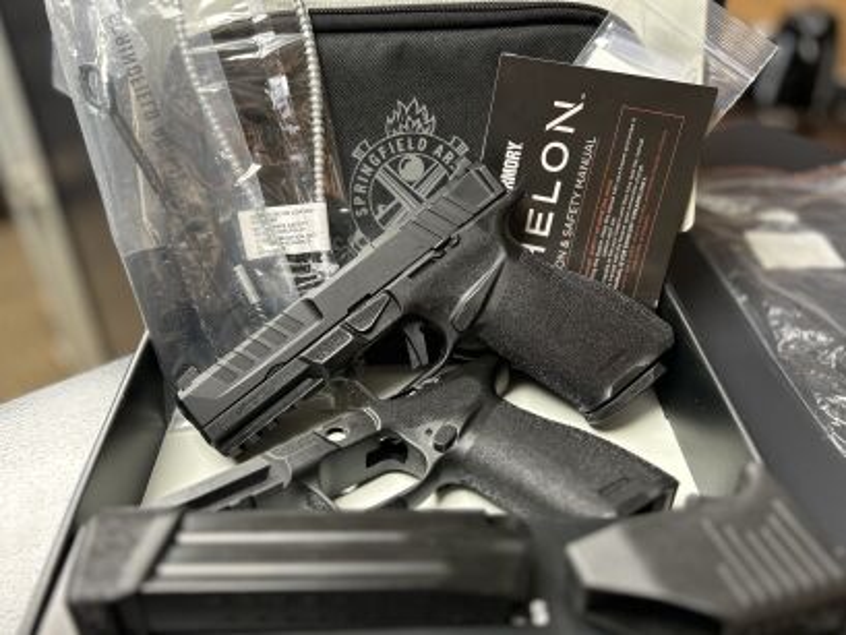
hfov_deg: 67.3
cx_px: 423
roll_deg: +1.3
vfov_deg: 53.1
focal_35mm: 26
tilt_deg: -37.2
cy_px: 318
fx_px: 636
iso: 125
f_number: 1.5
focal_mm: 5.7
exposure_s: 1/50
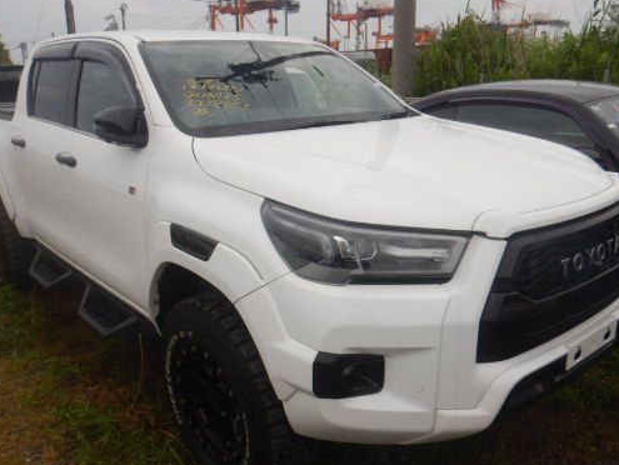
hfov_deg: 58.3
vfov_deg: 45.5
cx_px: 291
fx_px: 555
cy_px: 251
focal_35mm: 31
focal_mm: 4.3
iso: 125
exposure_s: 1/200
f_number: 2.8
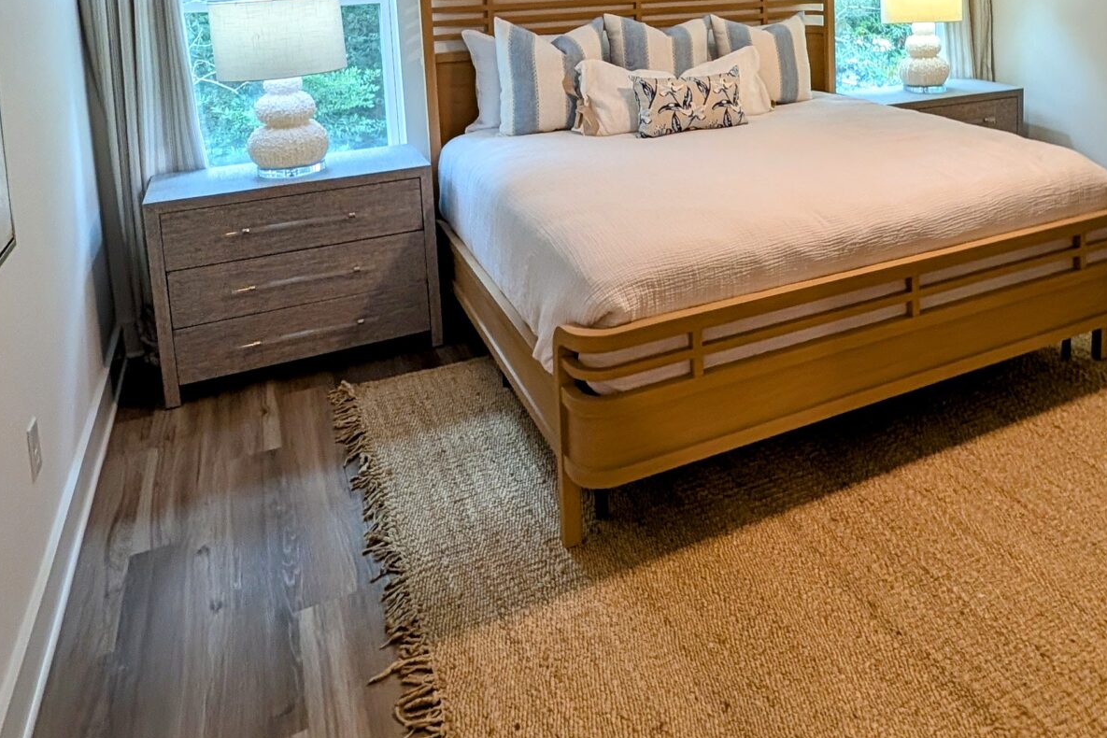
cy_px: 58
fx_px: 830
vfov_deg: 43.3
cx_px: 768
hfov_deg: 65.0
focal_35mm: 27
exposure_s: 1/60
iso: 118
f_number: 1.7
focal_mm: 2.02
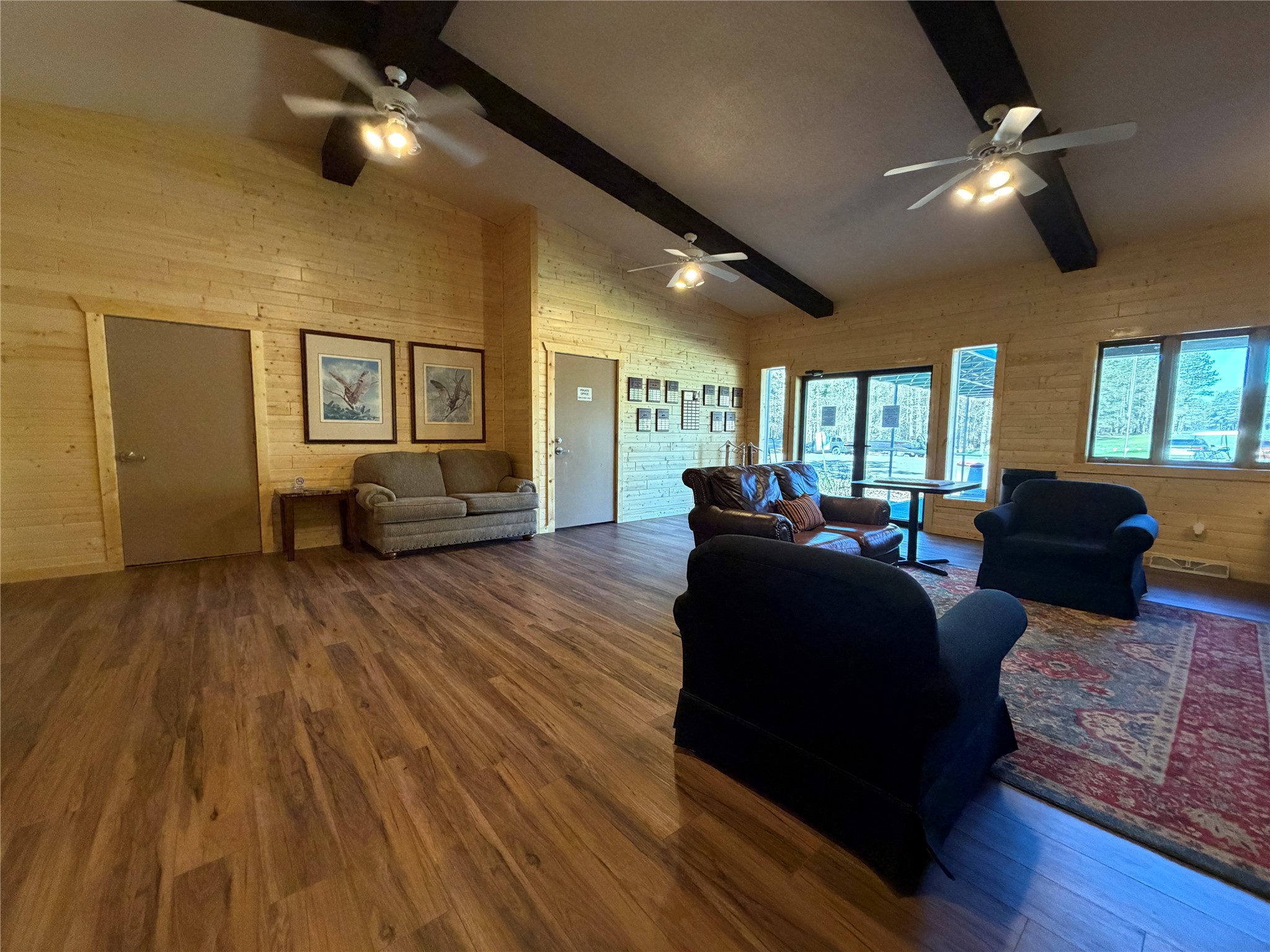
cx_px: 635
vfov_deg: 85.7
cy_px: 476
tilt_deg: -5.7
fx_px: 514
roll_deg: -1.0
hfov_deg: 102.1
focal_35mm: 14
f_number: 2.2
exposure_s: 1/60
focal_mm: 2.22
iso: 500
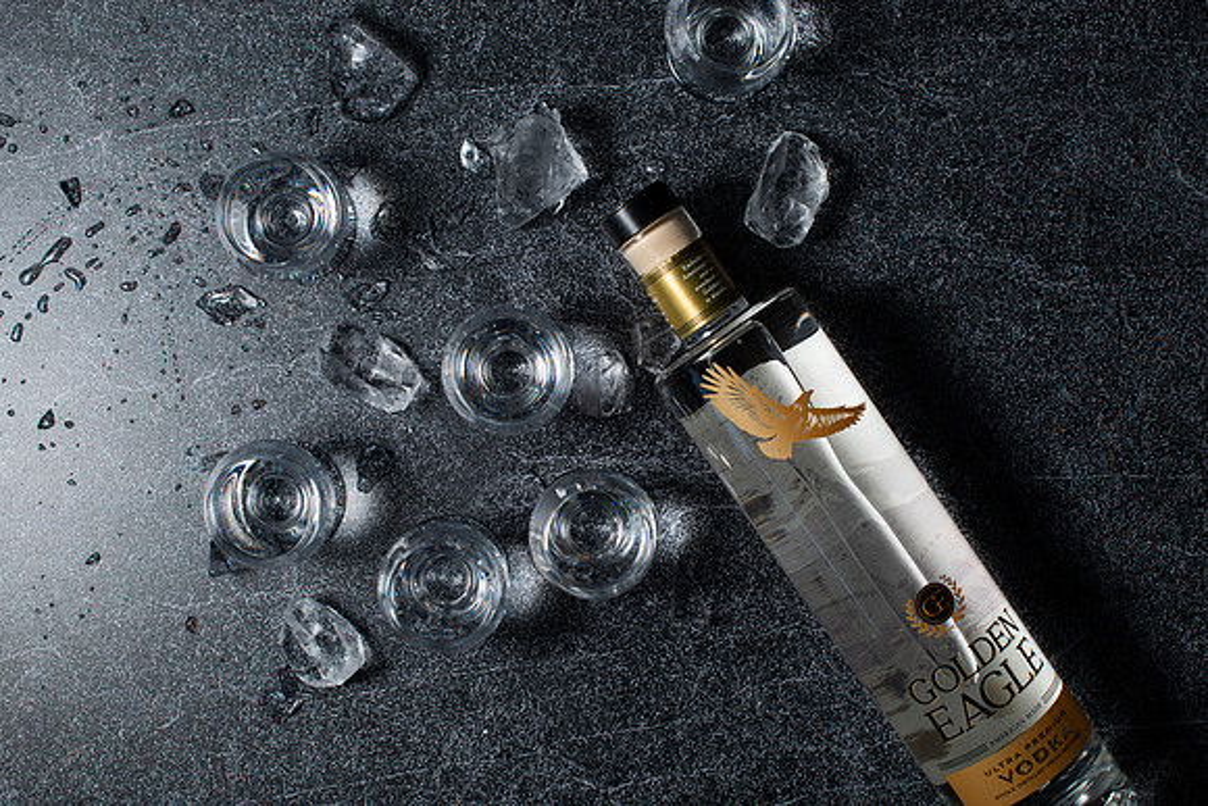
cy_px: 414
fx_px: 1726
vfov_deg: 26.3
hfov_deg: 38.6
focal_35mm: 51
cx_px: 621
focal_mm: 50
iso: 200
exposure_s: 1/200
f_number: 5.6
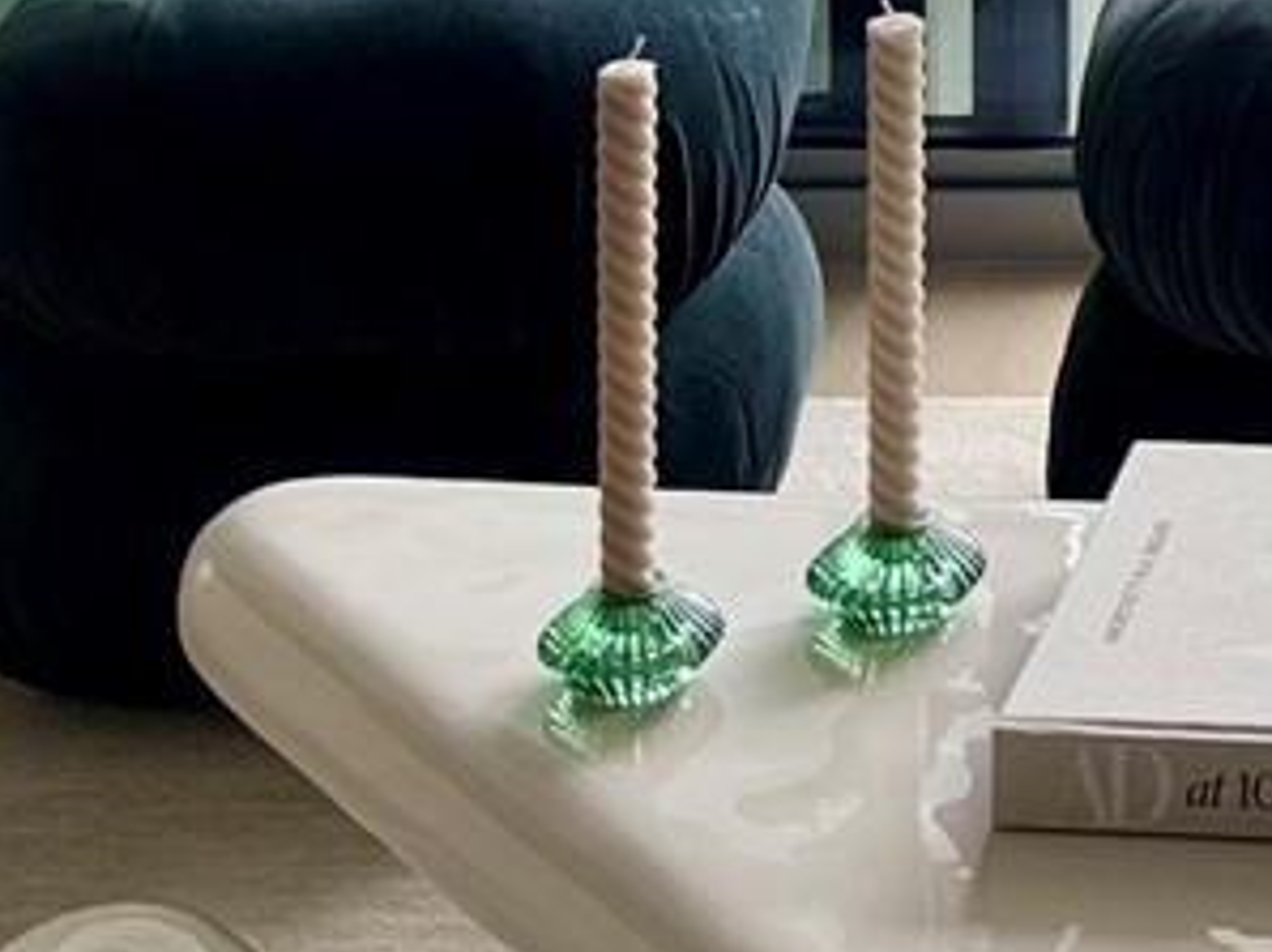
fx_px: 4736
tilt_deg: -7.5
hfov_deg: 14.3
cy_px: -1012
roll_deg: -0.3
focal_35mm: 129
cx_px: 1904
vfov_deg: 10.5
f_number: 1.78
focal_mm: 6.76
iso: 80
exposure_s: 1/1131
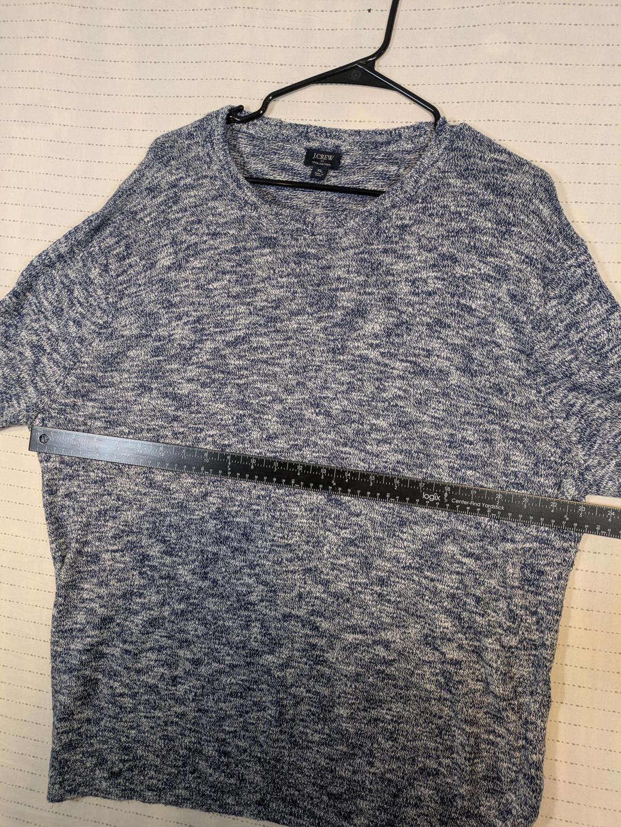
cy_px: 414
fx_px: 598
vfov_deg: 69.4
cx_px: 310
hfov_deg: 54.9
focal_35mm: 25
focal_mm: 5.43
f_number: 1.89
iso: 122
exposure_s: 1/40
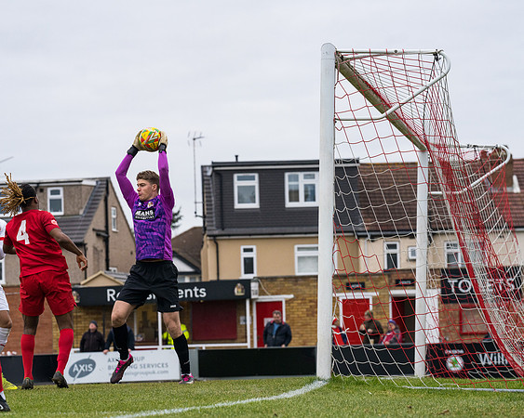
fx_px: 2357
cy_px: 209
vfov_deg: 10.2
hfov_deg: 12.7
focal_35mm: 152
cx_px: 227
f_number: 5.6
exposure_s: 1/1000
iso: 1600
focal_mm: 135
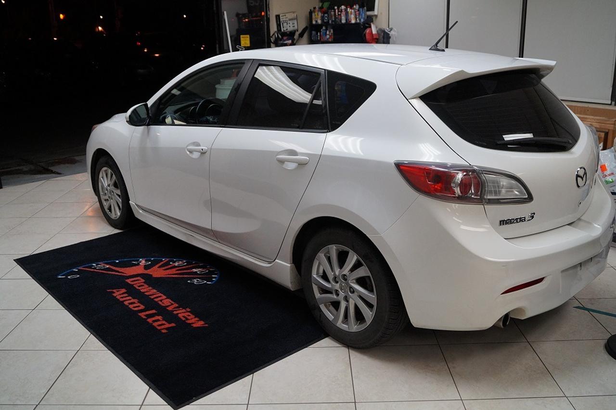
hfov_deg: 62.0
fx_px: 513
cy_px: 205
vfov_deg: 43.6
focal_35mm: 30
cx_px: 308
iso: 800
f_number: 4
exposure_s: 1/160
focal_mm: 20
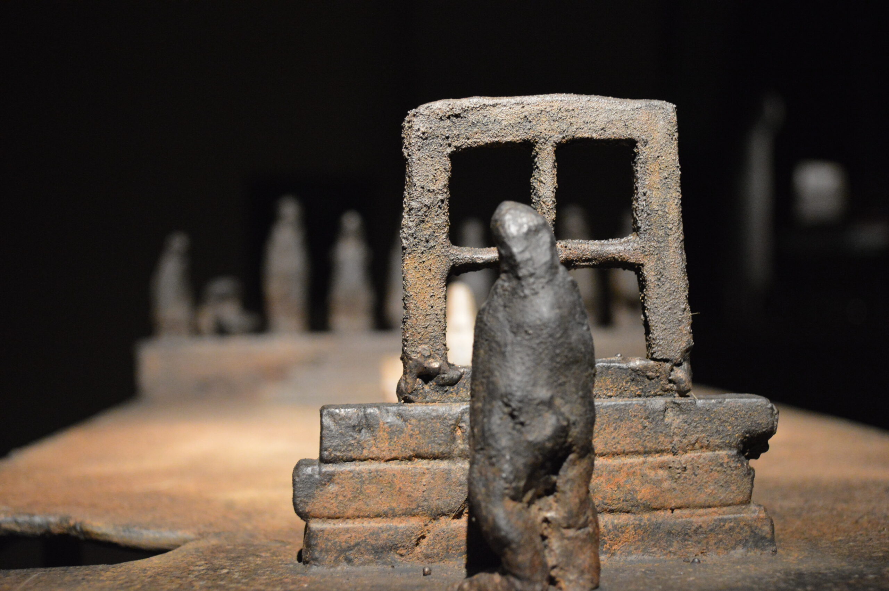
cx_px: 444
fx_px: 1258
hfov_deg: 38.9
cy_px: 296
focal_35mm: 51
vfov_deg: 26.4
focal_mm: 34
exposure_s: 1/50
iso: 3200
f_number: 5
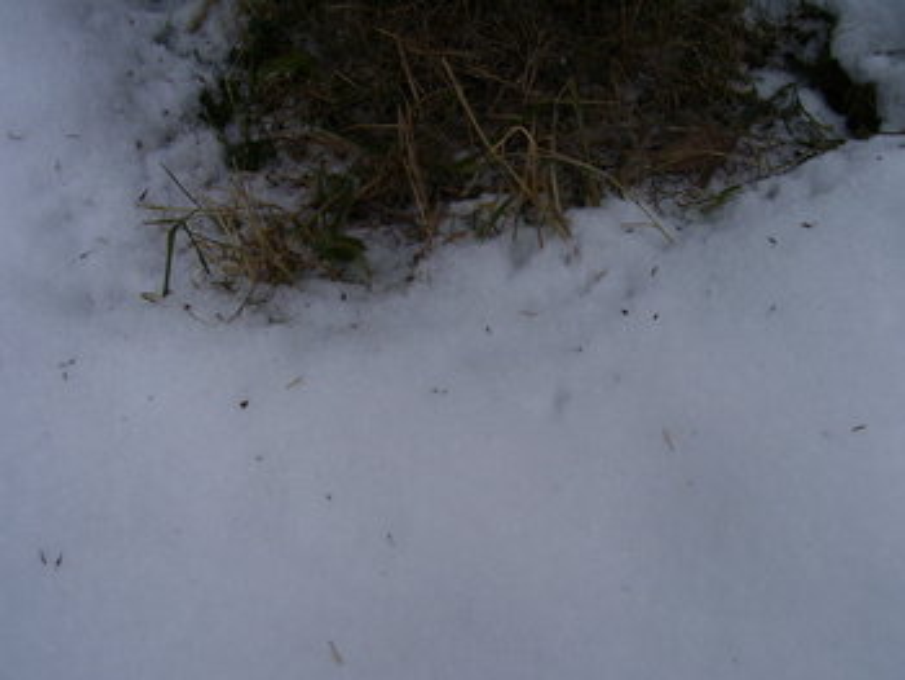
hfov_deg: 53.9
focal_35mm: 34
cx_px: 452
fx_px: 890
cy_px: 340
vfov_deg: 41.8
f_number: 4.8
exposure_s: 1/250
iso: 80
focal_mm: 5.6
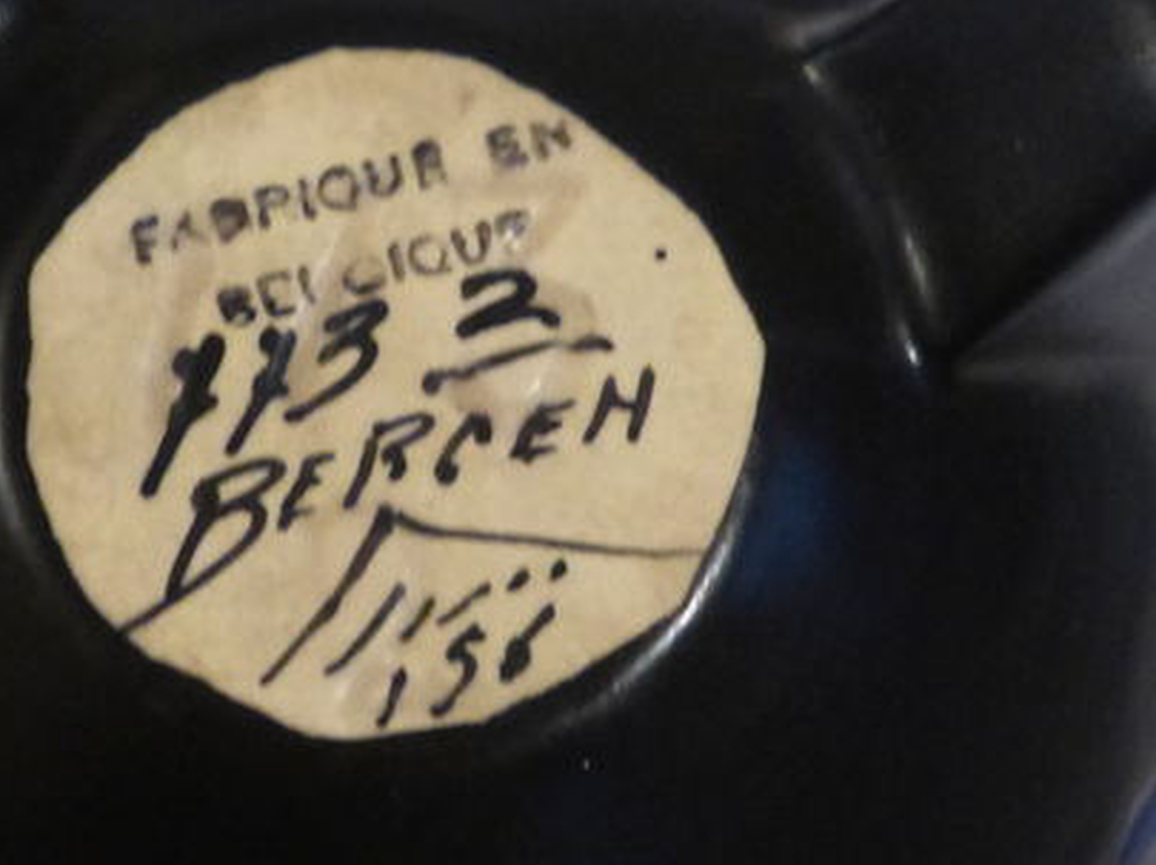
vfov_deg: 11.3
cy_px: 634
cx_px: 528
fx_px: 4371
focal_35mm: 131
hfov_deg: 15.1
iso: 800
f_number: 3.2
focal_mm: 9.4
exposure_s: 1/15
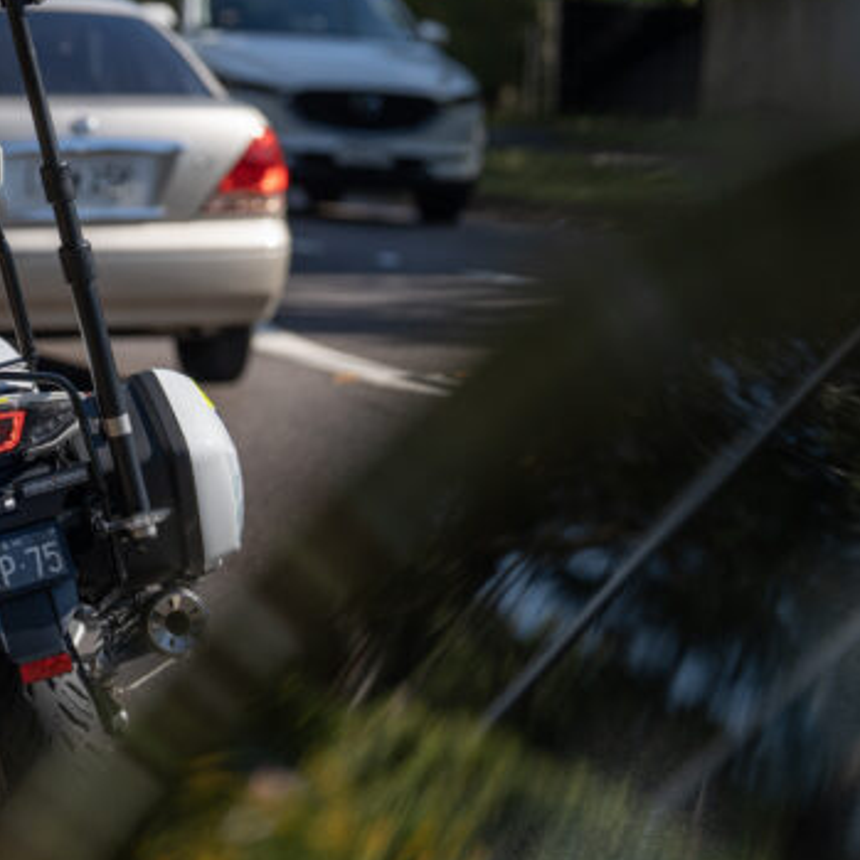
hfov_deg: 8.1
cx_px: -34
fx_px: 6043
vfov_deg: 8.1
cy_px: 412
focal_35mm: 215
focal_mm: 109
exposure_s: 1/2500
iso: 200
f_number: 2.8
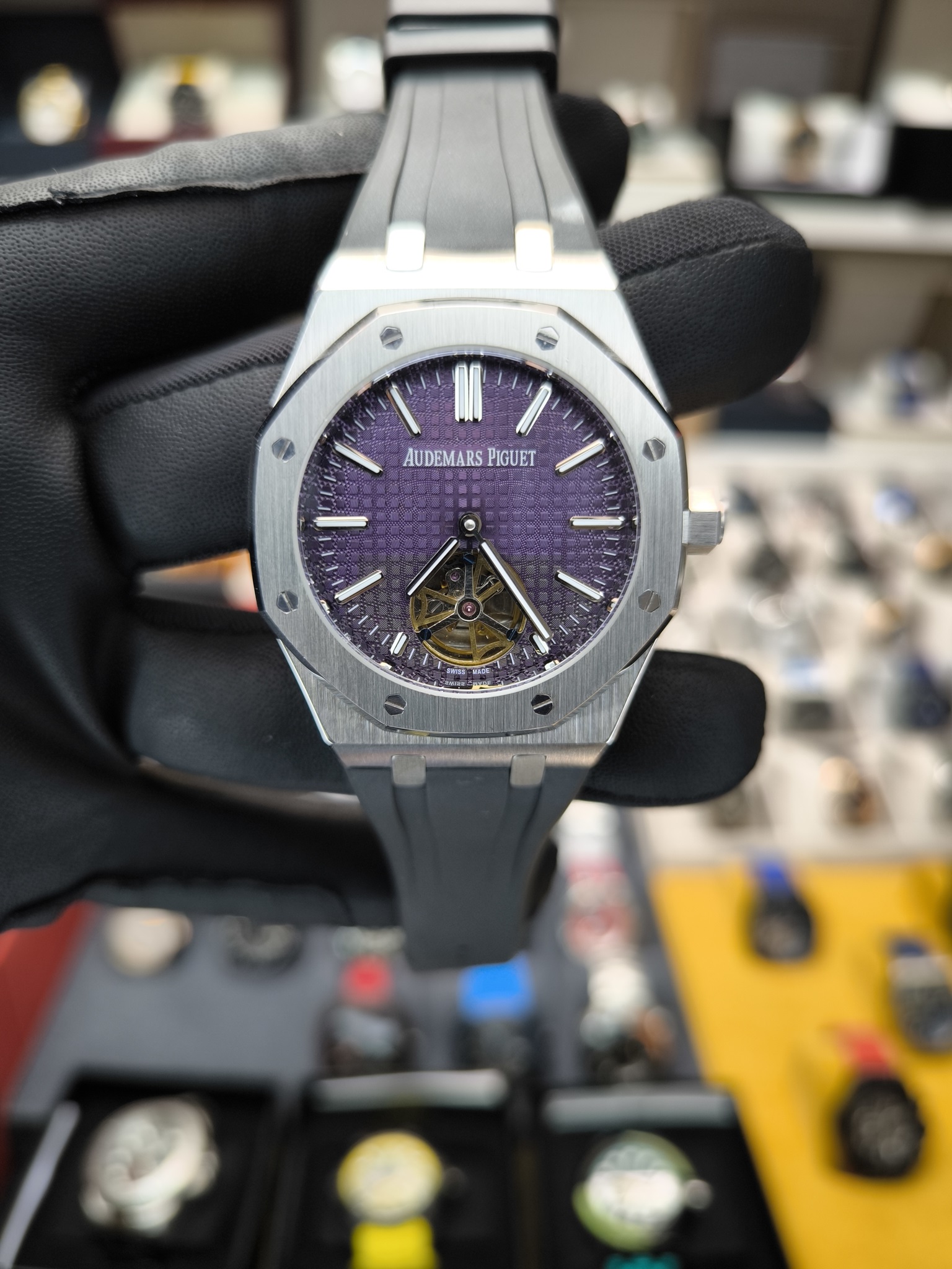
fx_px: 880
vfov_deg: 71.6
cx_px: 476
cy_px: 634
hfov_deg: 56.8
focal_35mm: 24
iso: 50
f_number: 1.9
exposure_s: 1/172
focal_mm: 6.92
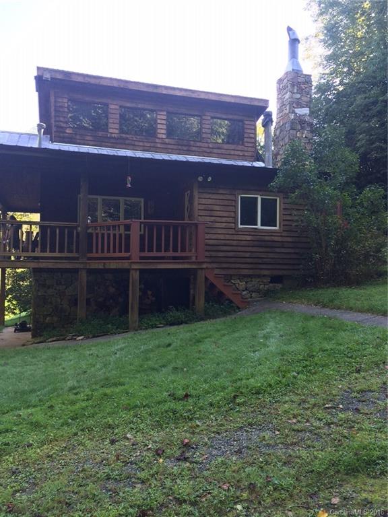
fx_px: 433
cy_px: 258
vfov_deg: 61.7
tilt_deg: +1.3
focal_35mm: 29
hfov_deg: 48.2
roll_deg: +1.4
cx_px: 194
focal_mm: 4.15
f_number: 2.2
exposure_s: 1/120
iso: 40
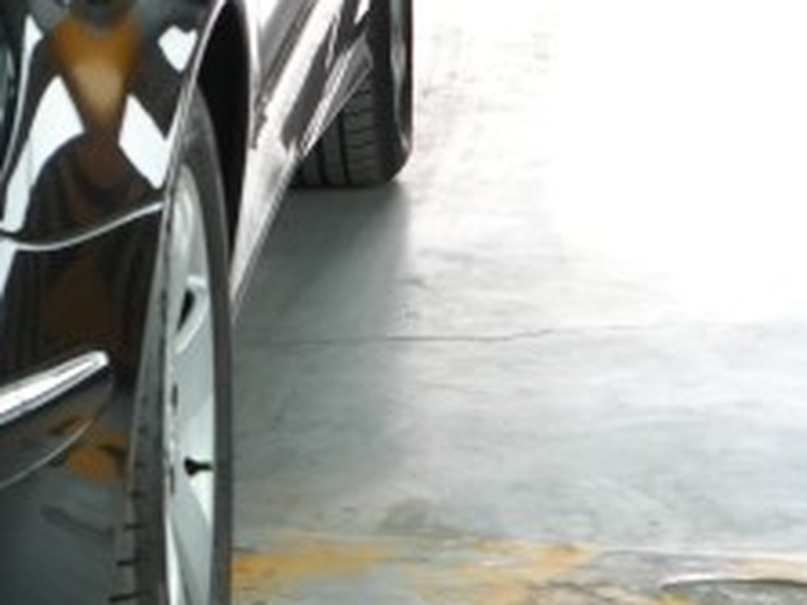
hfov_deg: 10.2
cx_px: -800
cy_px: 98
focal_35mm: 179
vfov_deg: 8.3
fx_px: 4171
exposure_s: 1/640
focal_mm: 36
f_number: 4
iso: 2000
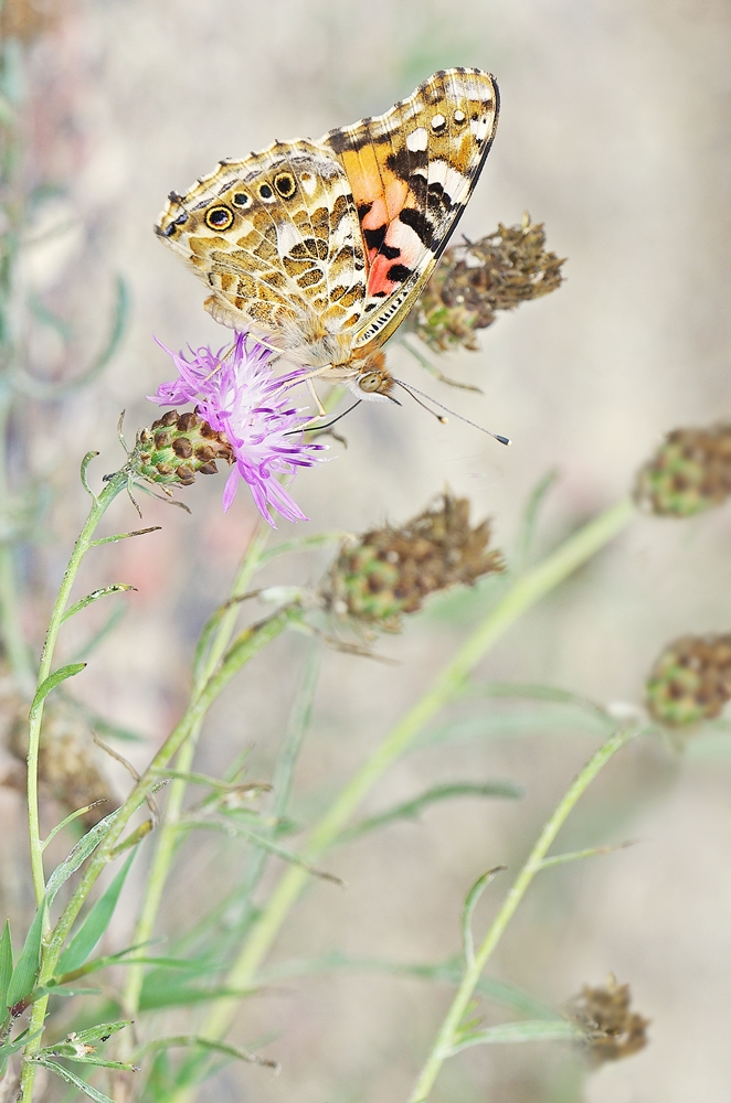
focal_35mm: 225
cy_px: 552
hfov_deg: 6.1
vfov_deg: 9.2
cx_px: 366
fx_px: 6886
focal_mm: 150
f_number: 5.6
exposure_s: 1/250
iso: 200
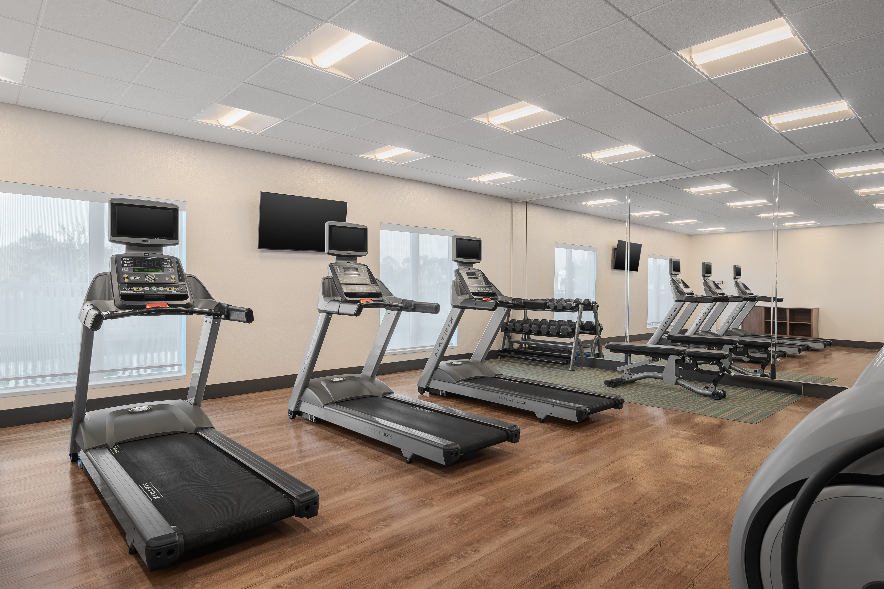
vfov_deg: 61.9
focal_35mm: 20
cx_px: 442
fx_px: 491
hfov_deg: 84.0
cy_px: 294
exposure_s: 1/4
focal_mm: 20
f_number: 8
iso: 200
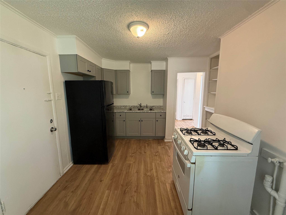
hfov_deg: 102.1
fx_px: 116
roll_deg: -0.1
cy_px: 108
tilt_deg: -8.1
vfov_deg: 85.7
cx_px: 143
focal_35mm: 14
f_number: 2.2
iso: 400
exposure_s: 1/60
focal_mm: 2.22
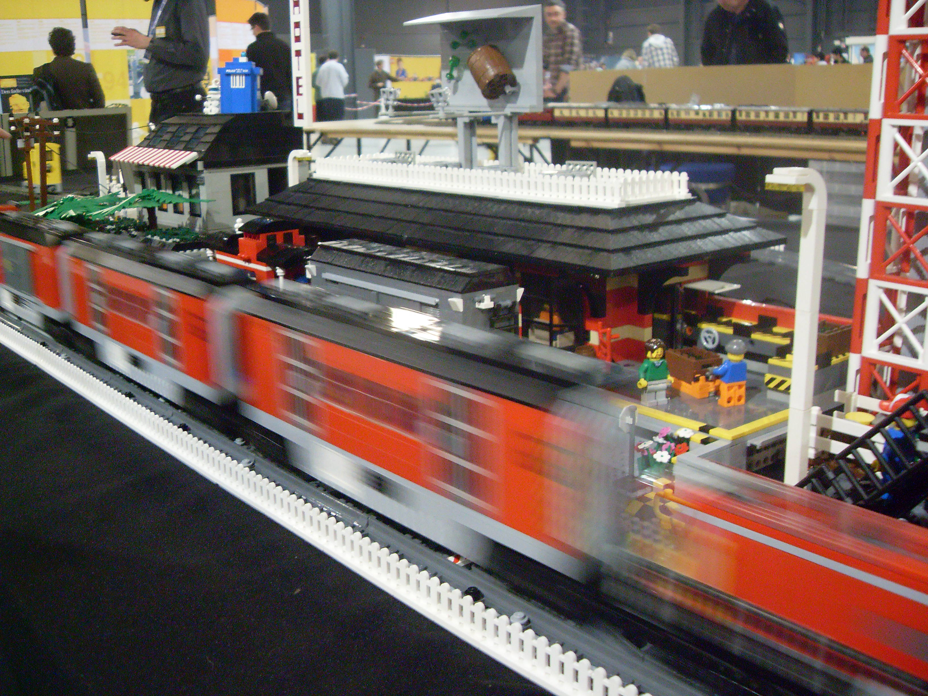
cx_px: 464
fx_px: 992
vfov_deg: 38.7
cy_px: 348
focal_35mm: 37
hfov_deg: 50.1
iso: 200
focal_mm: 6.3
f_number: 2.8
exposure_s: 1/6
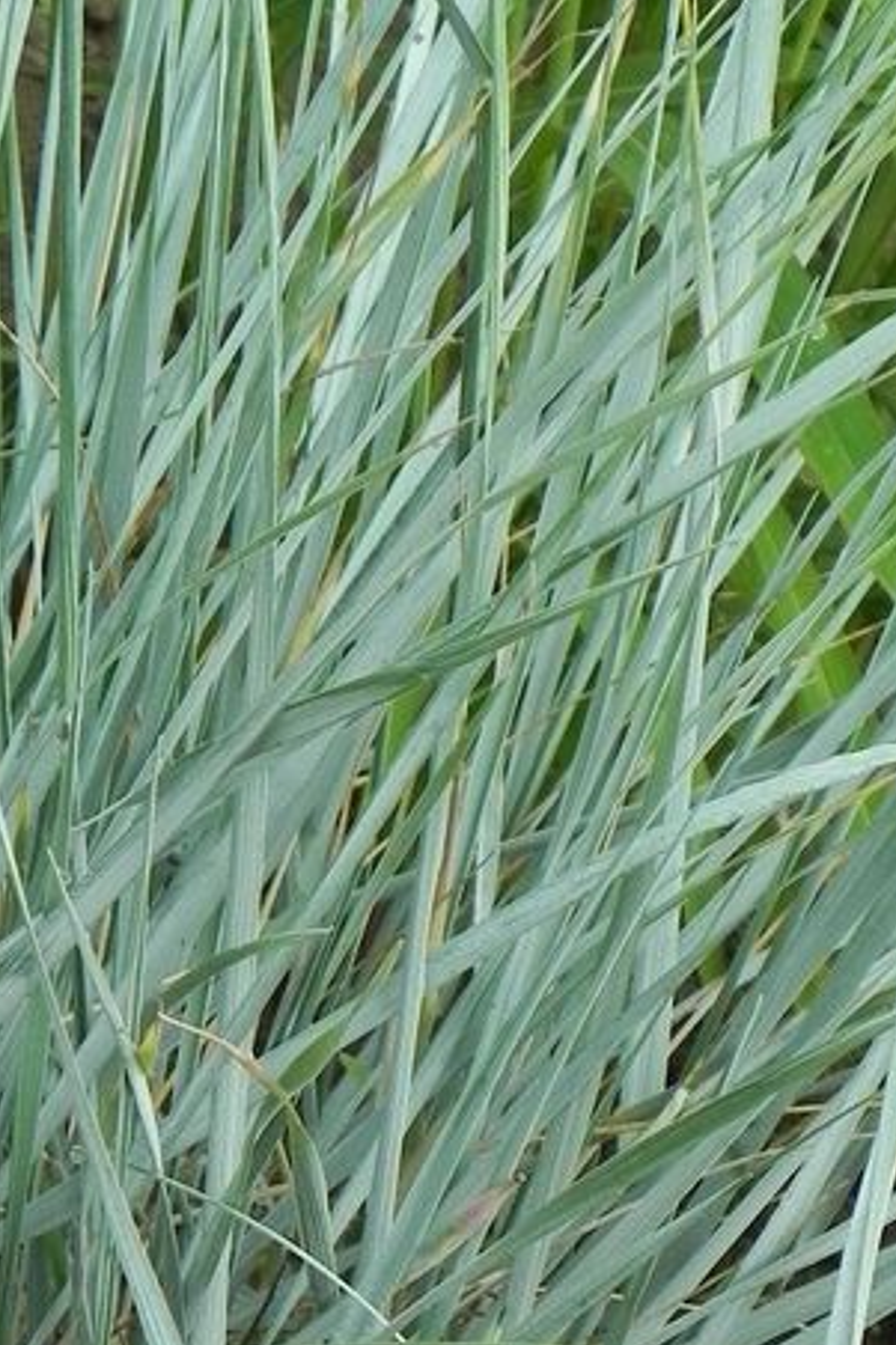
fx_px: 3586
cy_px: 568
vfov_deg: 21.2
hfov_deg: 14.1
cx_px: 128
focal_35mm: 96
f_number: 4
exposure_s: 1/500
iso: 160
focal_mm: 9.2
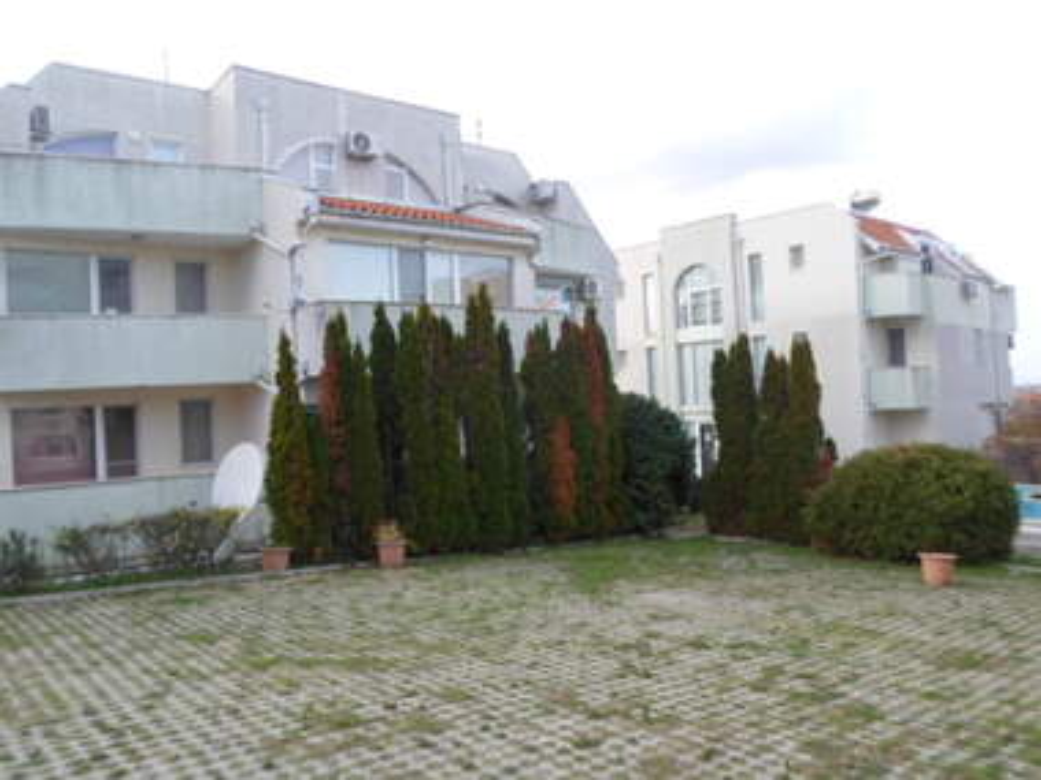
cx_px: 520
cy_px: 390
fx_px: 752
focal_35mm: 25
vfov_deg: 54.9
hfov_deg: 69.4
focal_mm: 4.5
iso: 80
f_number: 2.5
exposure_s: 1/350
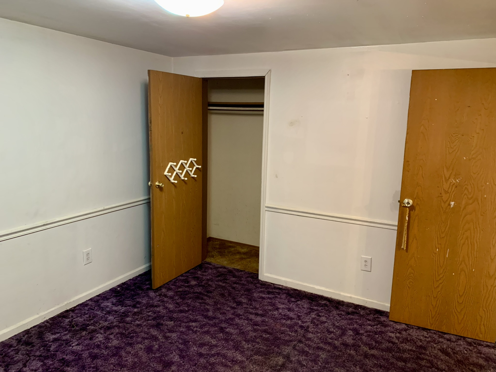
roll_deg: -1.7
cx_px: 248
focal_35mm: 26
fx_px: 373
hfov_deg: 67.3
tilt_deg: -8.5
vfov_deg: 53.1
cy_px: 186
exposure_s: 1/40
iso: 320
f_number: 1.8
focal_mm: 4.25
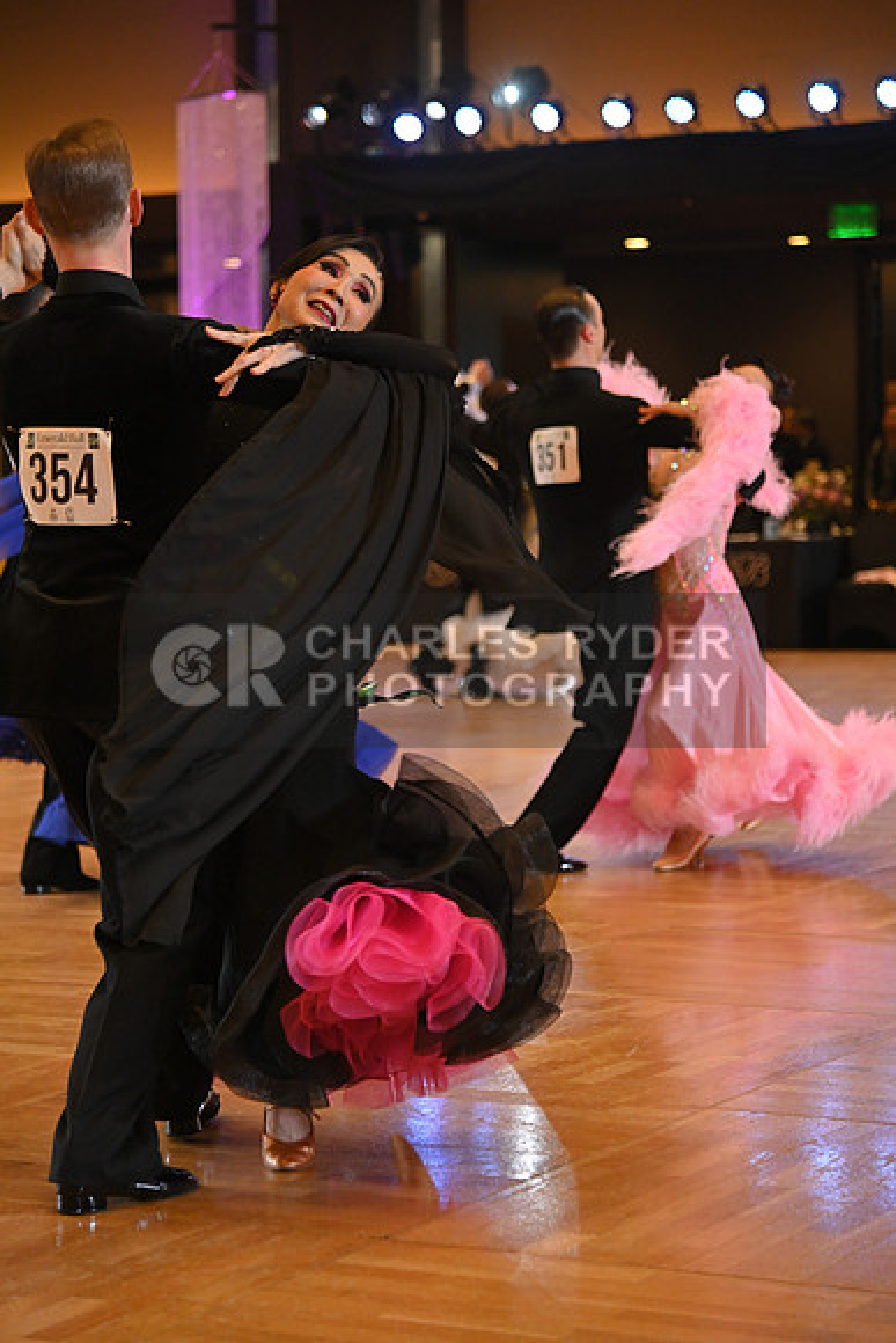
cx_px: 448
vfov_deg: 22.1
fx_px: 3432
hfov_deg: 14.9
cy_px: 672
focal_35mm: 92
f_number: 4
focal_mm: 92
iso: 1600
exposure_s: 1/400
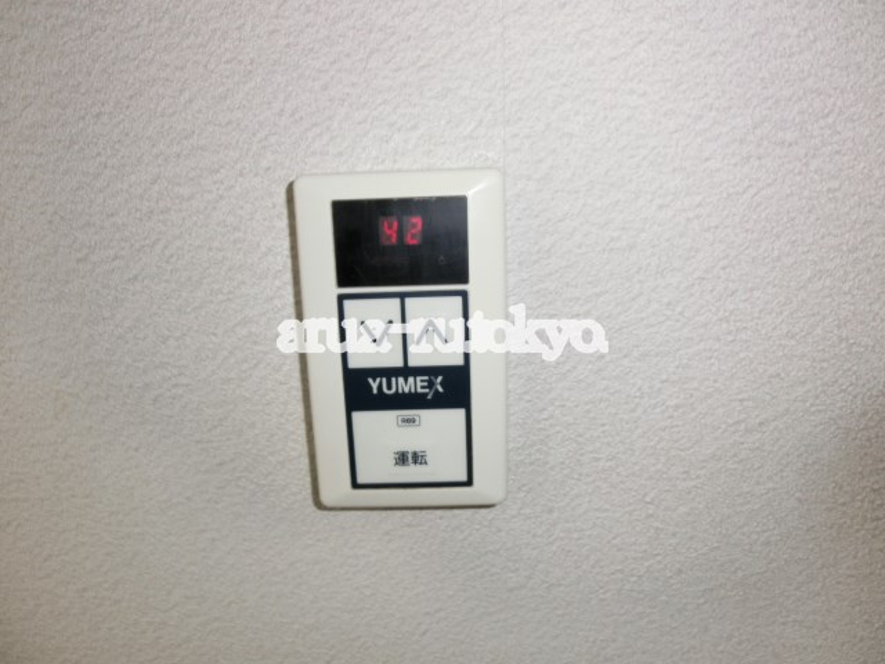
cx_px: 442
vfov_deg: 56.8
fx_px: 614
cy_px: 332
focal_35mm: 24
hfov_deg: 71.6
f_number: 3
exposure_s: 1/30
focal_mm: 4.24
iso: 80
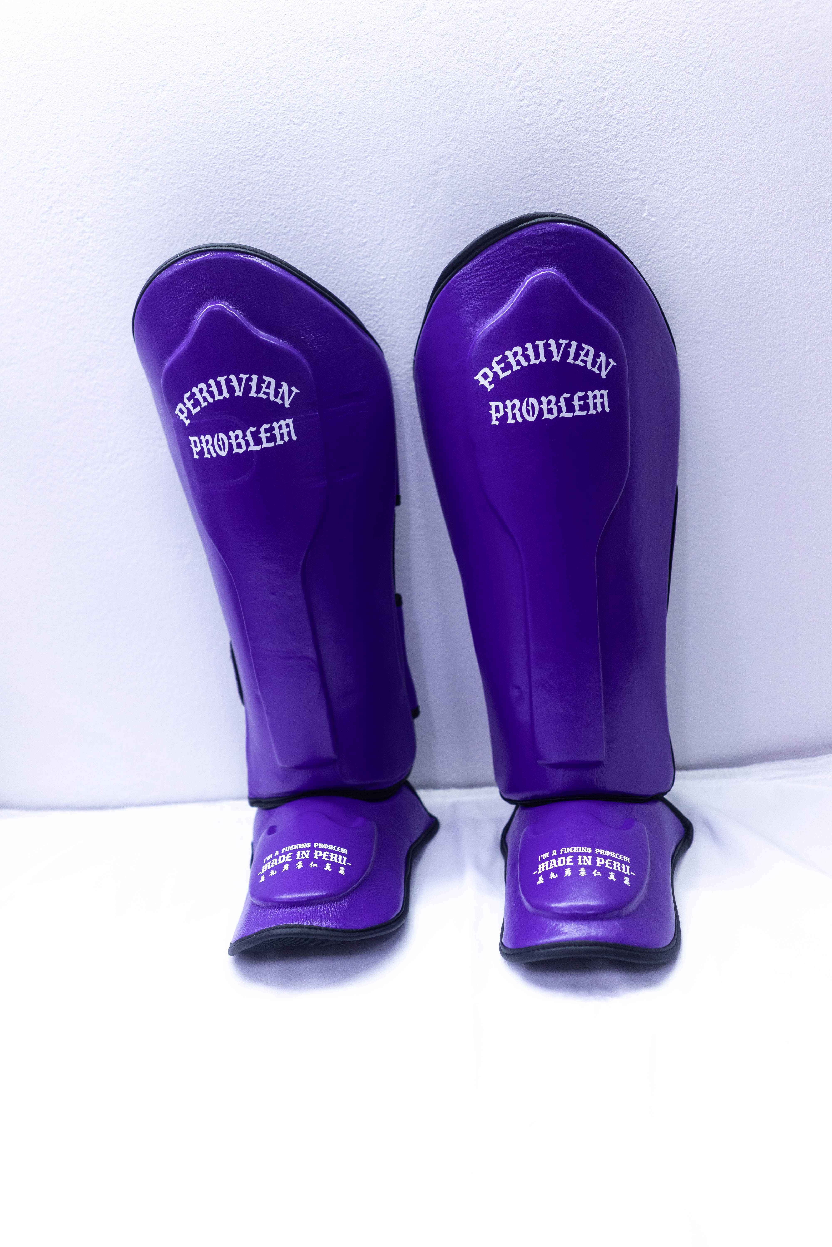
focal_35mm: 35
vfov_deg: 54.4
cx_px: 416
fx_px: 1213
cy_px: 624
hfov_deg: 37.9
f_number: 2.8
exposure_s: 1/250
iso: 640
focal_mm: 35
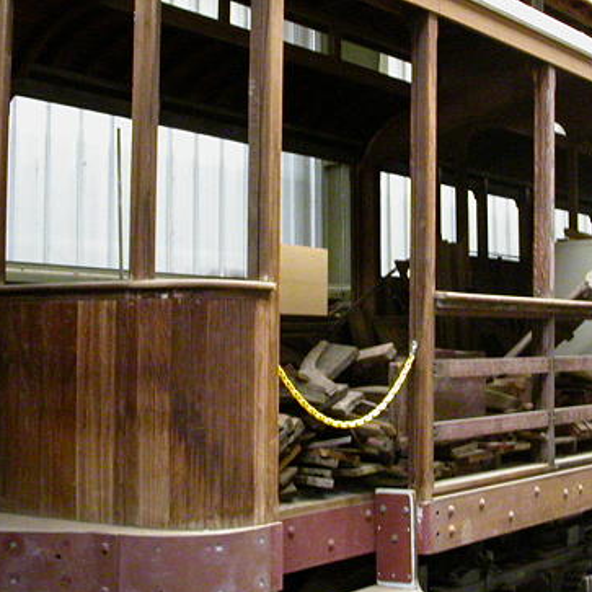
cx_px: 409
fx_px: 1219
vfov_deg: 27.3
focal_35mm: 63
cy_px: 296
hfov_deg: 27.1
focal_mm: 5.6
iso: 400
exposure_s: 1/13.6
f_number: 2.7
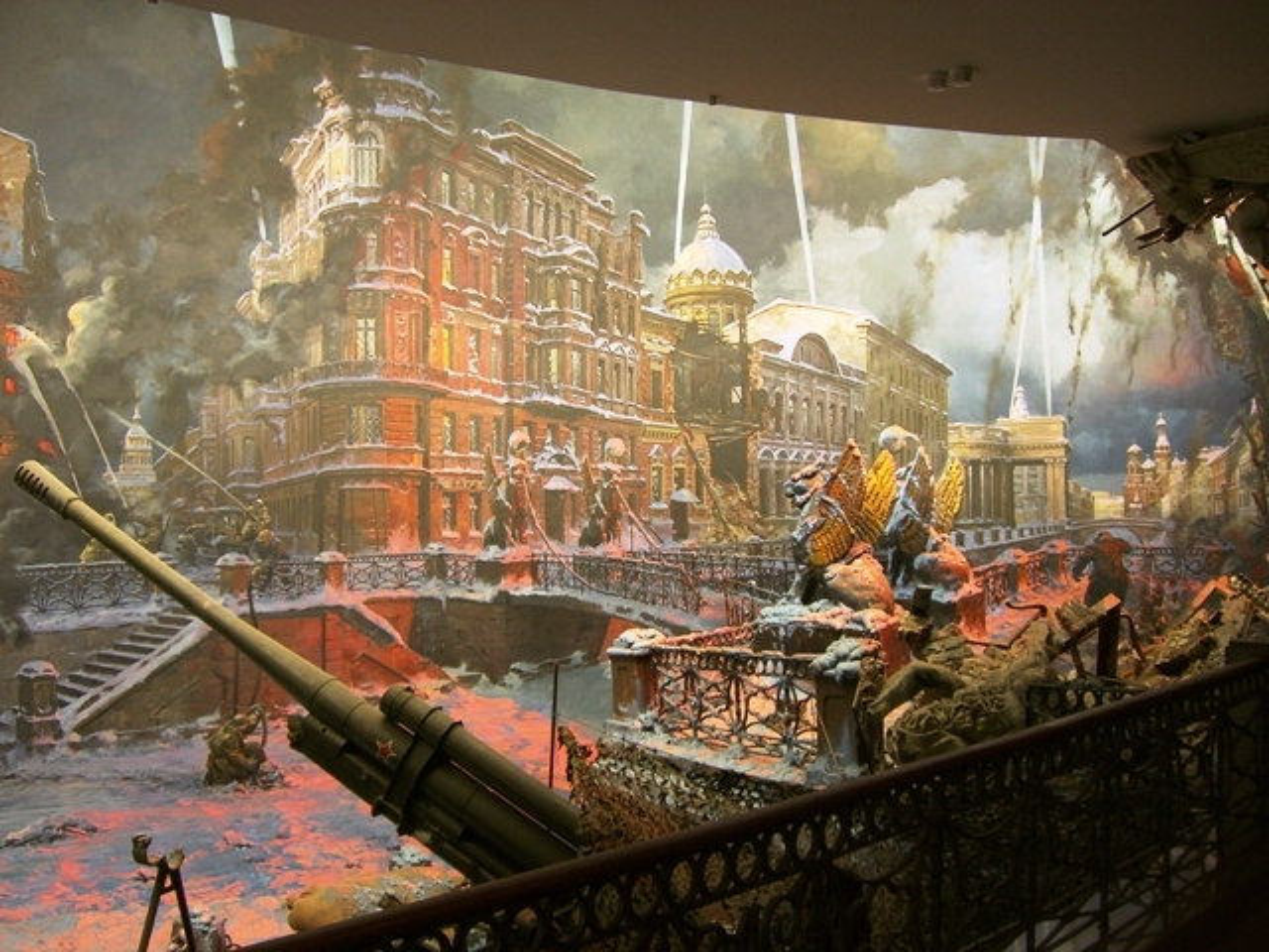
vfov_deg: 37.7
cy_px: 476
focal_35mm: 38
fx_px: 1393
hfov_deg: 49.0
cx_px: 634
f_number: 2.7
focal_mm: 6.2
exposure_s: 1/15
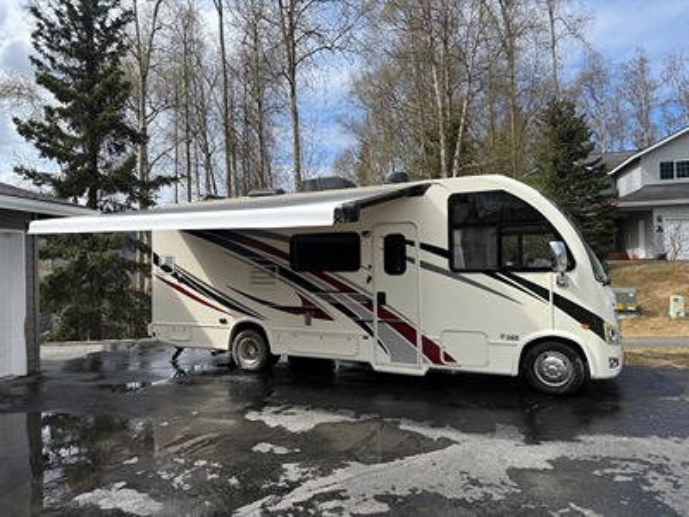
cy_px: 258
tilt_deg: +0.5
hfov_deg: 71.6
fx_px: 478
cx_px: 344
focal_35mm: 24
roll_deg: +1.2
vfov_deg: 56.8
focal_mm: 6.76
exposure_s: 1/3953
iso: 100
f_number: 1.78
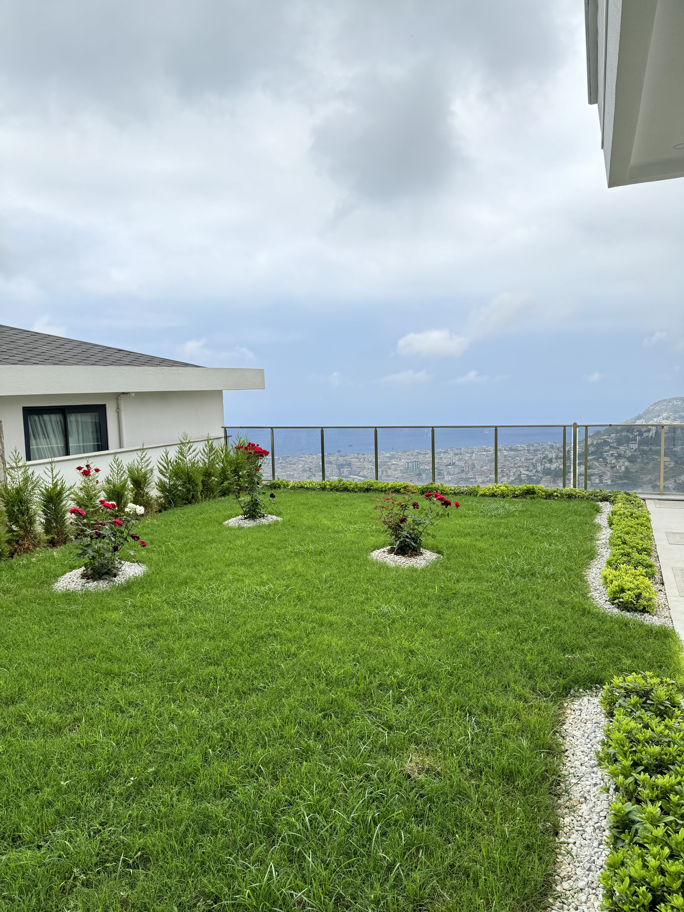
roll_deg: +1.1
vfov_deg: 71.6
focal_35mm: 24
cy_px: 456
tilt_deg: -4.4
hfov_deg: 56.8
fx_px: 632
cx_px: 342
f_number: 1.78
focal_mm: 6.76
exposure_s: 1/782
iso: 80
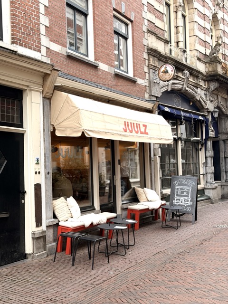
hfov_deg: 30.3
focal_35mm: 48
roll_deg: +2.2
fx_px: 422
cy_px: 152
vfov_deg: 39.7
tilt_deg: +2.3
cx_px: 114
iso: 64
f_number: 1.78
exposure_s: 1/121
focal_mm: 6.76
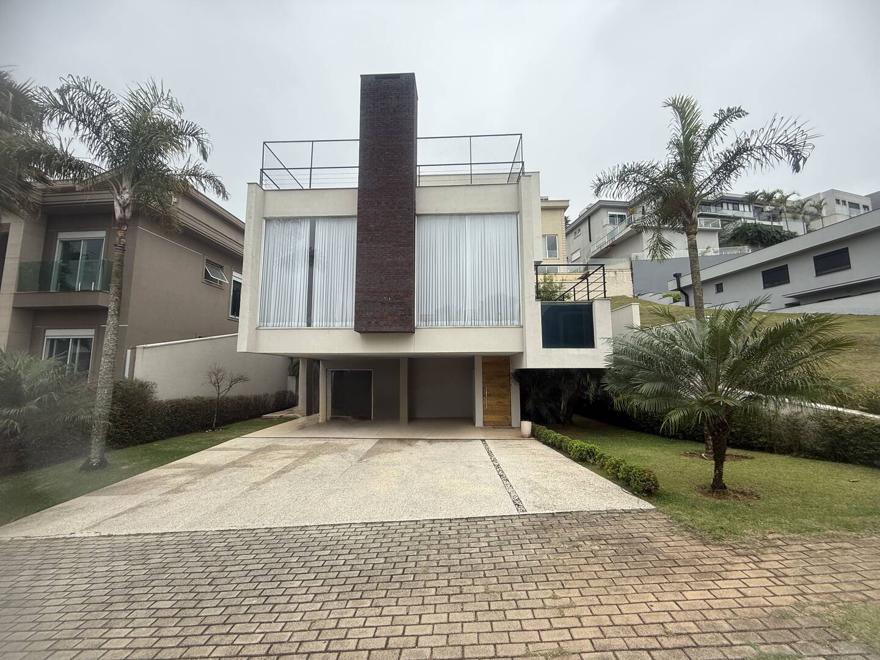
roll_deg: -0.2
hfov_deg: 102.1
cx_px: 440
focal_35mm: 14
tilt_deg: +7.5
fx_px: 356
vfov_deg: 85.7
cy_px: 330
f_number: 2.2
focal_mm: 2.22
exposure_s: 1/686
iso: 50
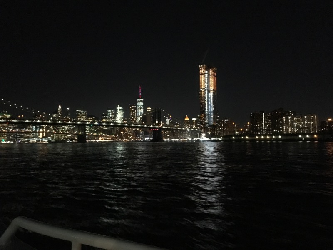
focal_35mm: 29
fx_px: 279
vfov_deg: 48.2
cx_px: 166
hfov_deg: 61.7
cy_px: 125
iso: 1250
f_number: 2.2
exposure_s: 1/15
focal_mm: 4.15
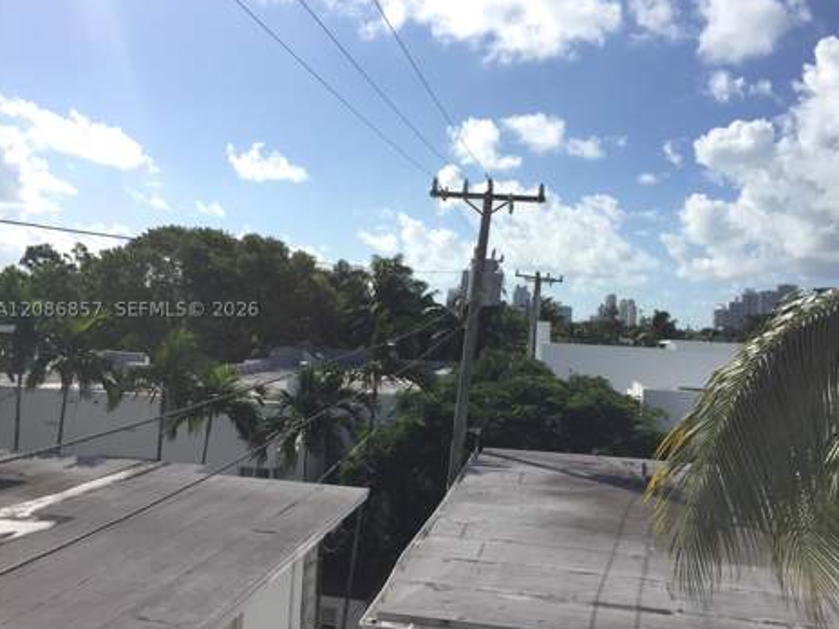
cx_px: 425
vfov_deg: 46.8
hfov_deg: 60.0
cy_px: 309
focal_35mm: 30
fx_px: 727
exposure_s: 1/2475
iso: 32
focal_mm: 4.15
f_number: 2.2
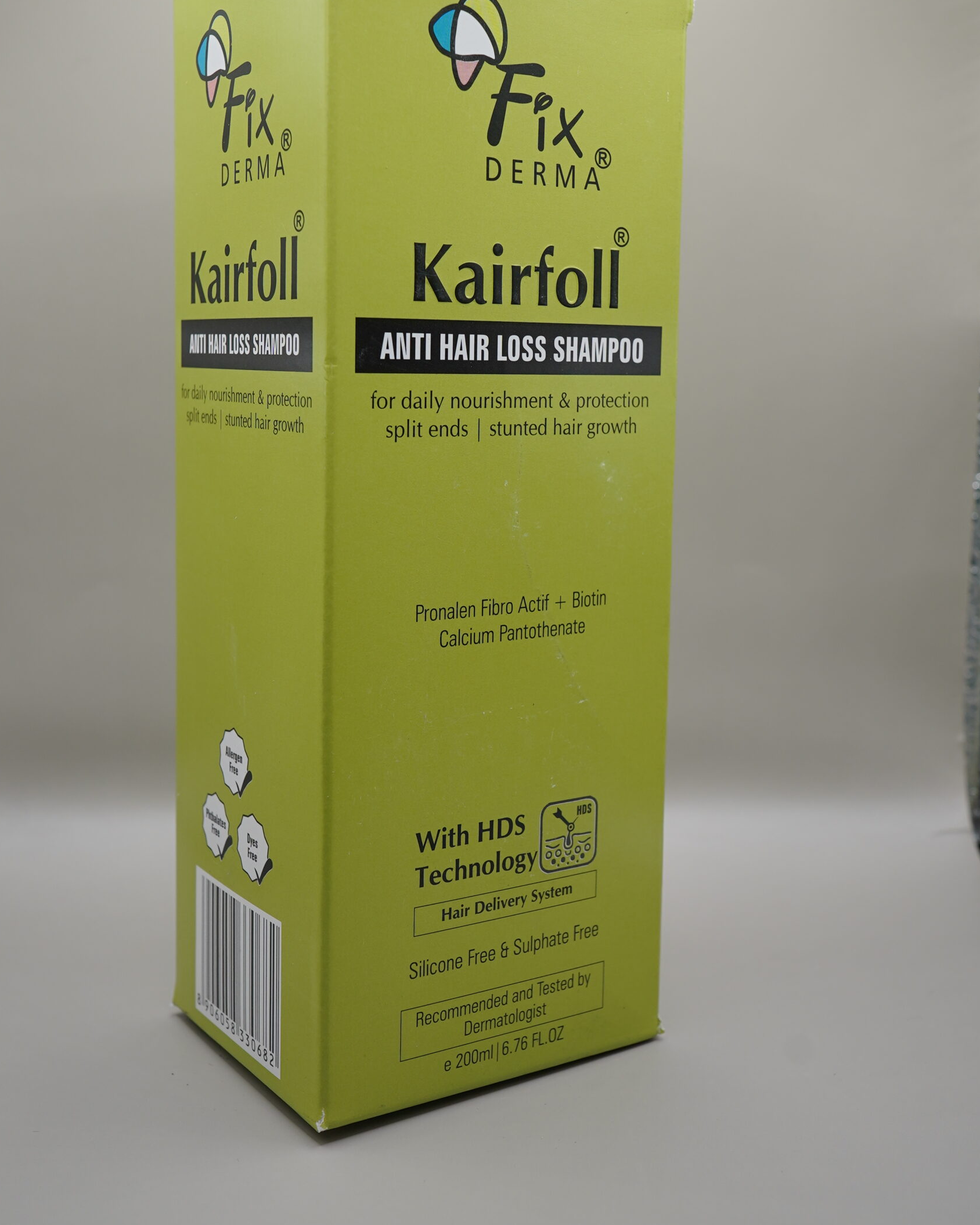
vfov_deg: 44.6
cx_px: 487
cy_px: 499
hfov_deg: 36.5
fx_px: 1486
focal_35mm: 41
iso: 200
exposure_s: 1/80
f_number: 6.3
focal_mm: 24
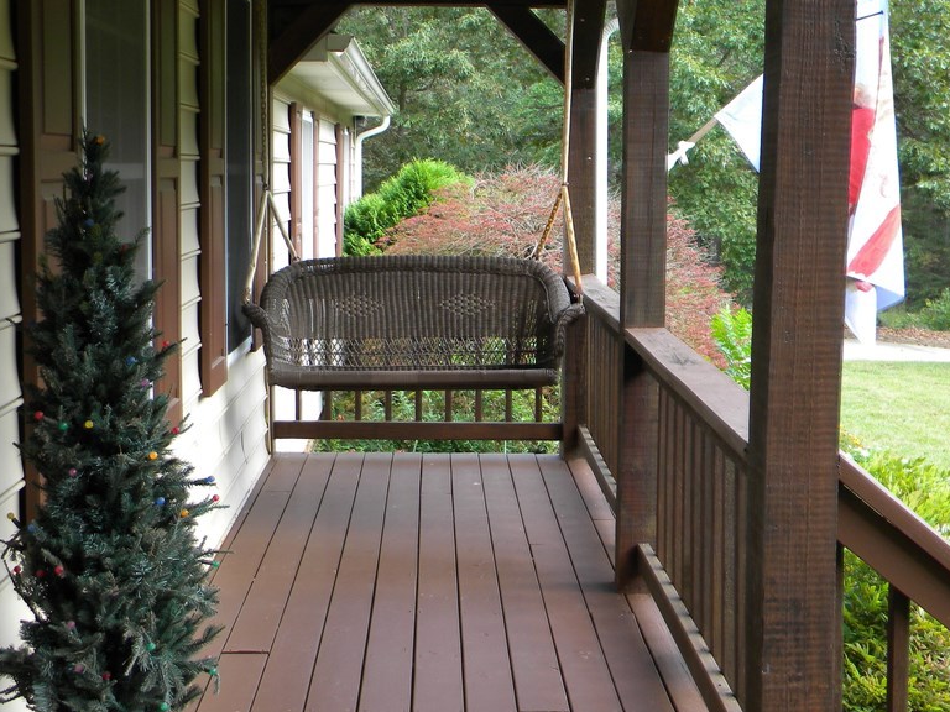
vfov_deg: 30.2
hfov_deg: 39.7
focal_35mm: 48
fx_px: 1317
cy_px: 287
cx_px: 459
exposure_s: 1/58.3
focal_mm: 6.4
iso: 80
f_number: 3.7
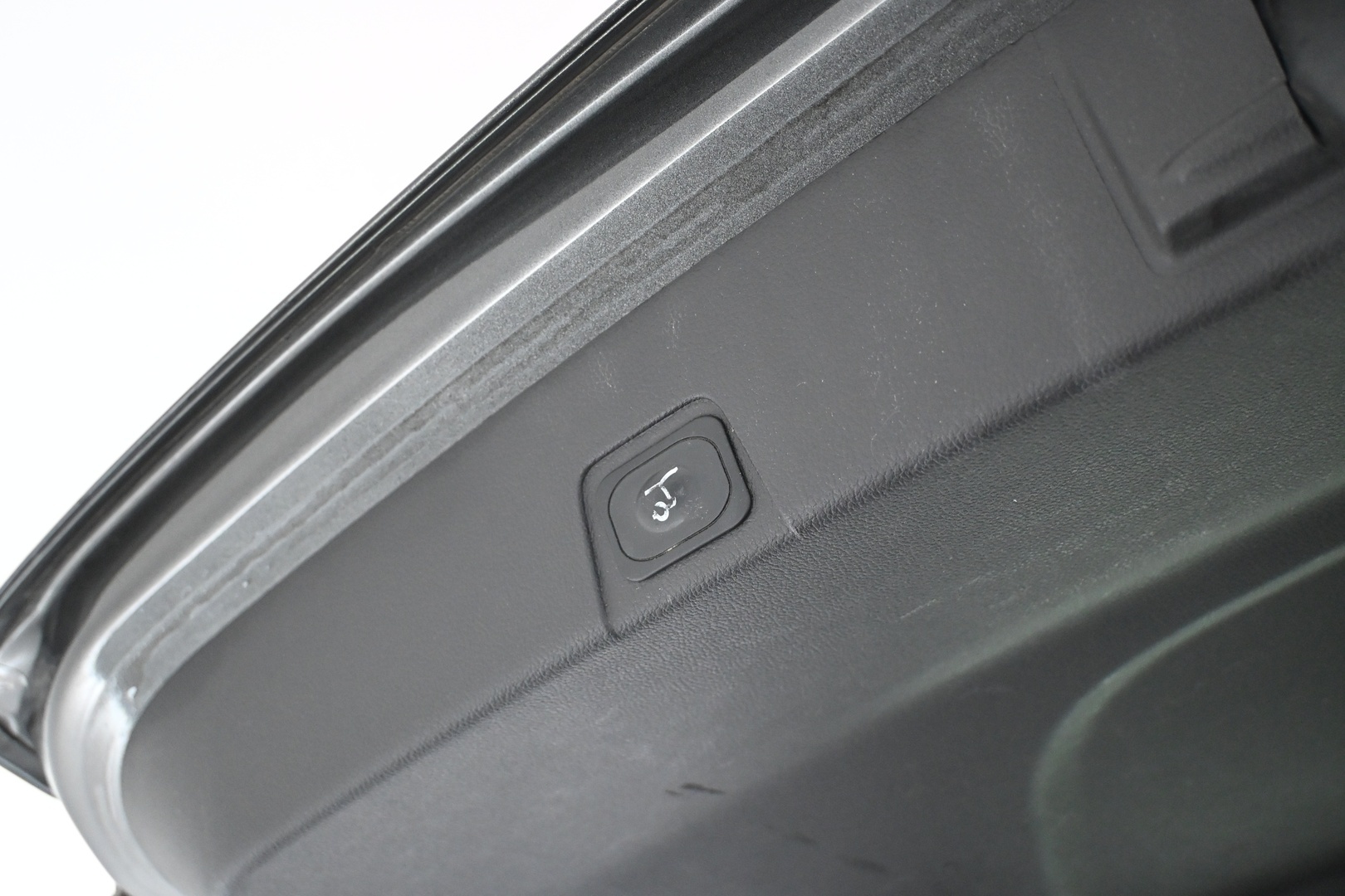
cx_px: 672
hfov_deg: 48.7
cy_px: 448
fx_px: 1485
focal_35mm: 40
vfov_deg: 33.6
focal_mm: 26.5
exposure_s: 1/60
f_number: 4.5
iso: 3200
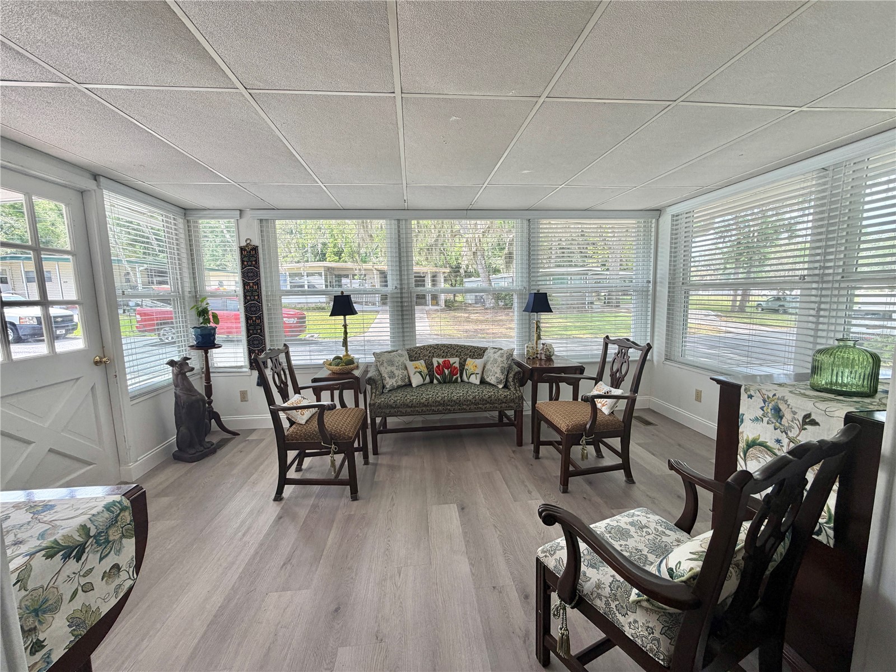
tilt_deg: -6.1
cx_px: 448
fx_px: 362
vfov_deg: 85.7
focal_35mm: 14
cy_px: 336
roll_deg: +3.0
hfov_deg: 102.1
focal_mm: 2.22
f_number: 2.2
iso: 64
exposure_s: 1/121
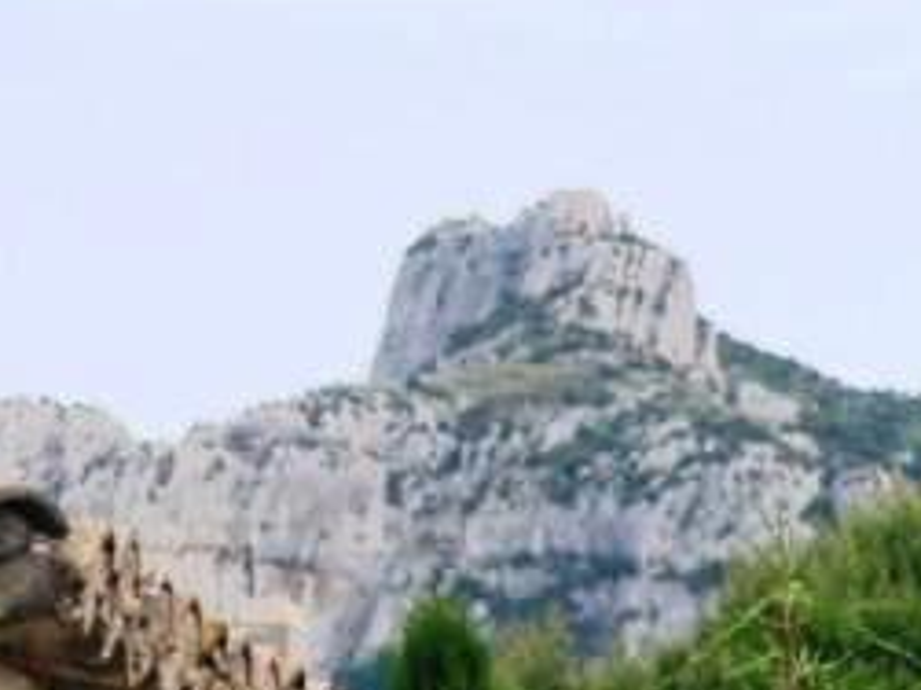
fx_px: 16142
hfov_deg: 3.3
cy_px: 451
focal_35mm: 607
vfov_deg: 2.4
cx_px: 437
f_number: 4.5
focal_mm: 52
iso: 50
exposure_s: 1/400
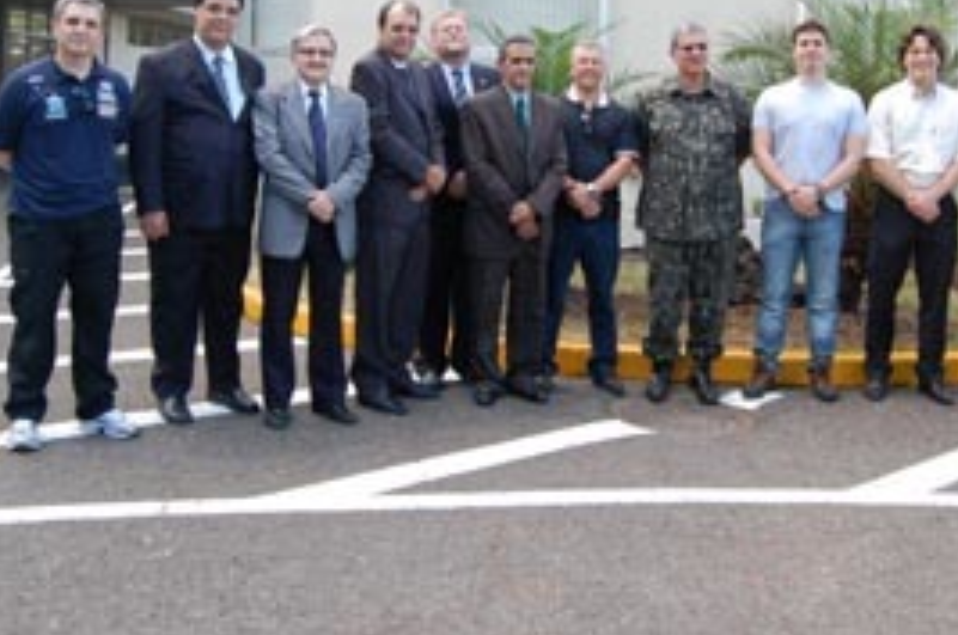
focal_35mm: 45
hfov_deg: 43.6
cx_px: 535
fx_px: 1195
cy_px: 201
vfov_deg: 29.5
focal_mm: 20
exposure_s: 1/500
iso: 1600
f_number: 5.6
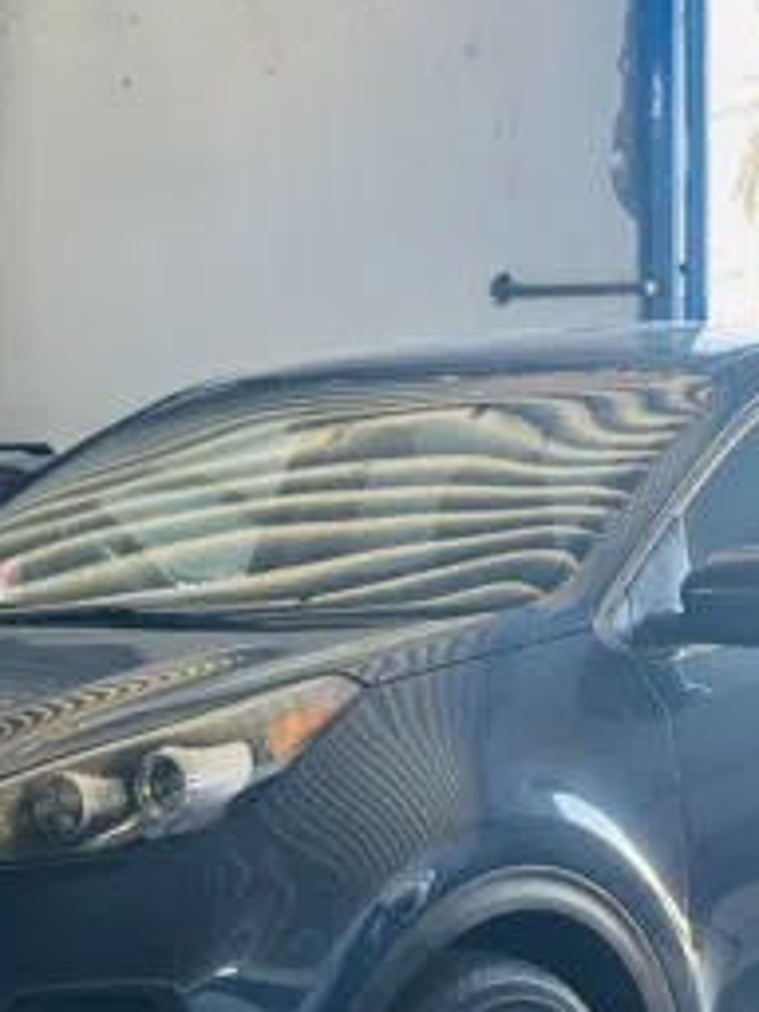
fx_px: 3508
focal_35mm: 120
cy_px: 866
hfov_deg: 12.3
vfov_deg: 16.2
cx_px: 269
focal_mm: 6.86
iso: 80
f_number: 1.78
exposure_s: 1/199
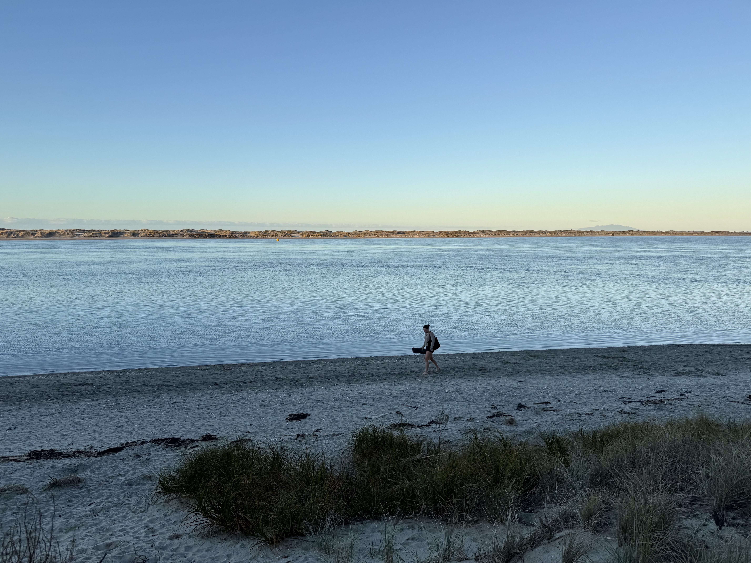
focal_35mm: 24
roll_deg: -0.3
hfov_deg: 71.6
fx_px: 521
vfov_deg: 56.8
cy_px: 282
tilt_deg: -7.6
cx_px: 376
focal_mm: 6.76
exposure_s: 1/2053
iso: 80
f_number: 1.78
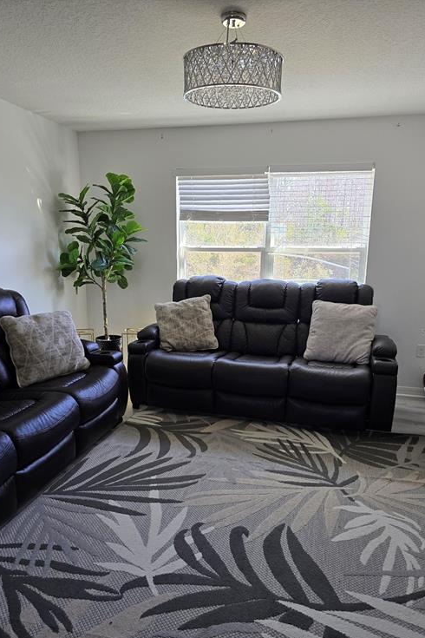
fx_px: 443
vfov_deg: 71.5
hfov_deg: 51.3
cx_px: 211
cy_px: 332
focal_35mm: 25
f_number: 1.7
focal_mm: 6.3
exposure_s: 1/180
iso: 125
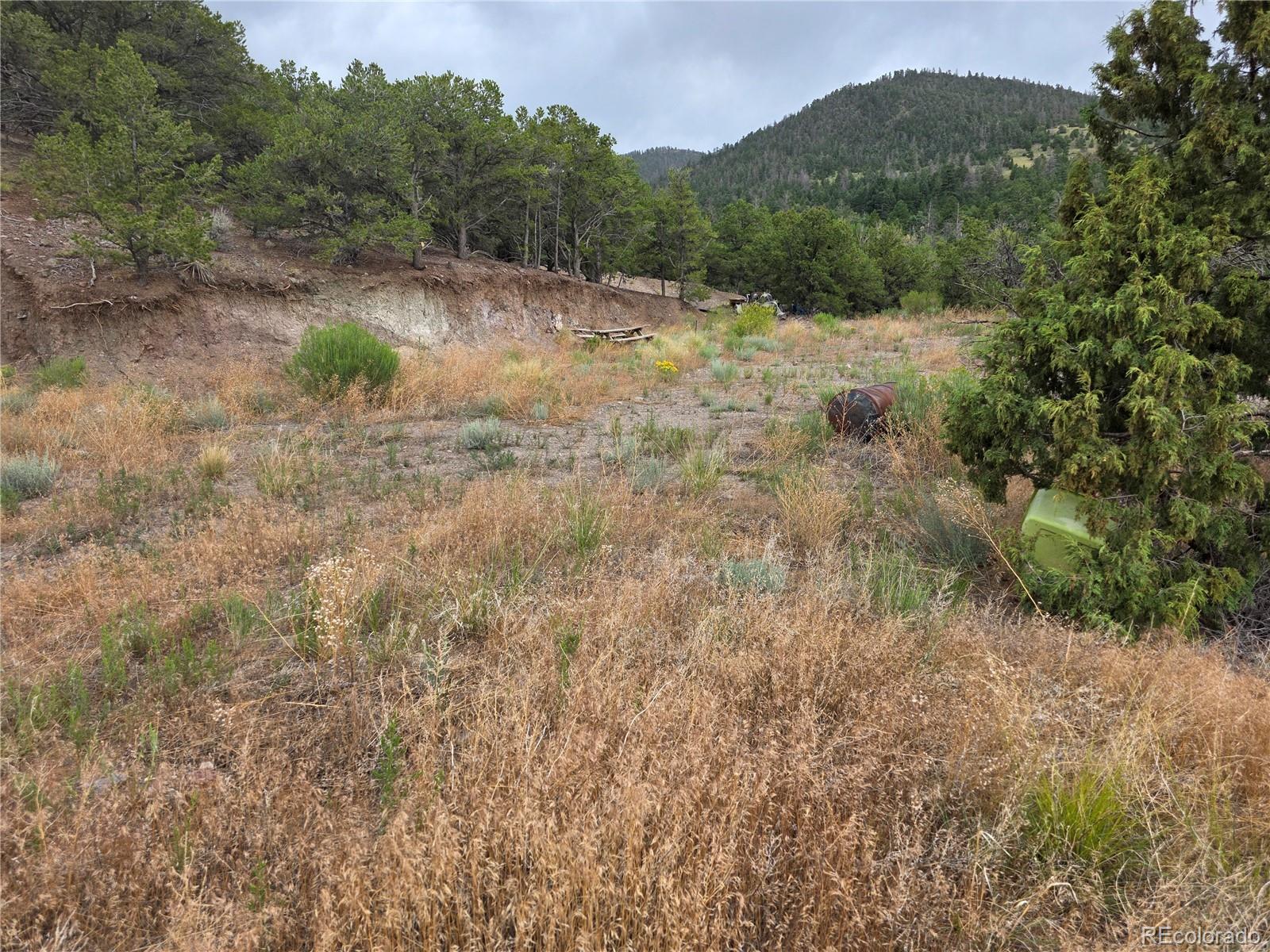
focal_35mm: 23
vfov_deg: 58.9
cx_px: 635
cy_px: 476
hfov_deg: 73.9
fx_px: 844
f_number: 1.7
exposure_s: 1/359
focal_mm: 6.3
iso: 40
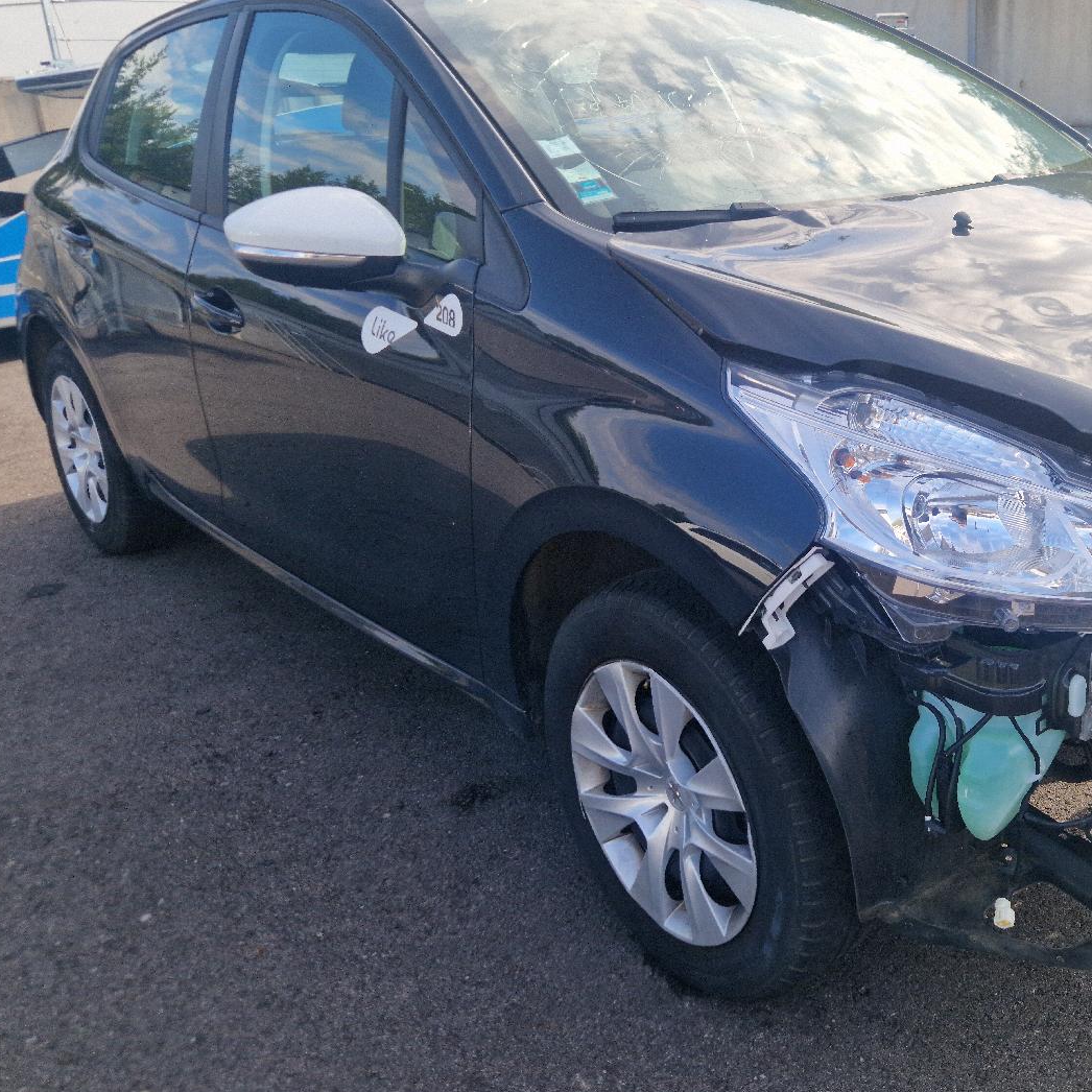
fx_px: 1249
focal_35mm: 35
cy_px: 453
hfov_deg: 45.8
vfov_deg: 47.0
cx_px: 796
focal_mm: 5.4
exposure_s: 1/526
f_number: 1.8
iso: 50
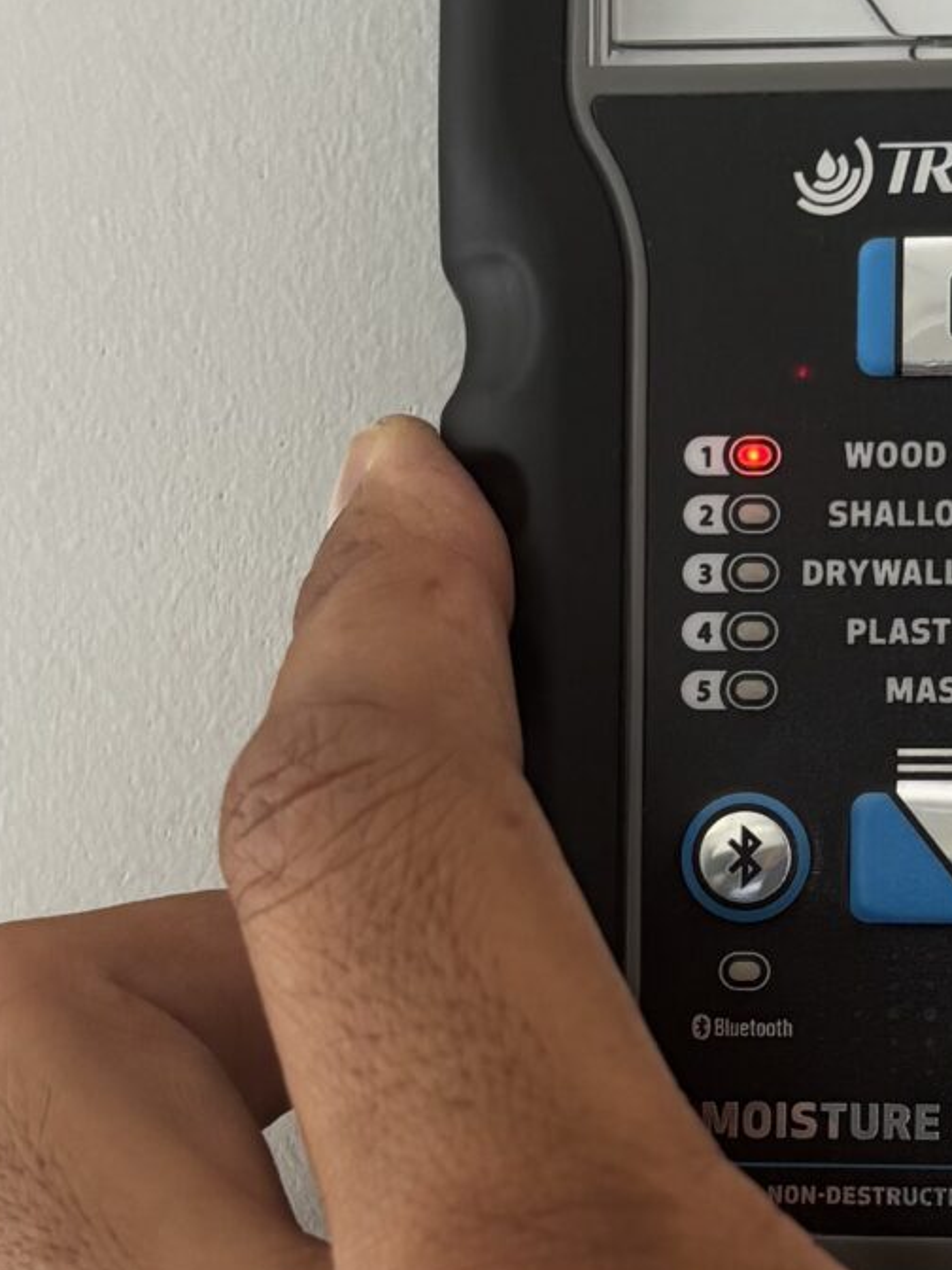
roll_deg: +1.0
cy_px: 901
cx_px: 793
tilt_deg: +4.2
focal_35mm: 99
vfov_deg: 19.7
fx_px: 3630
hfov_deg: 14.8
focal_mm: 5.96
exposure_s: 1/112
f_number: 1.6
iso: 125
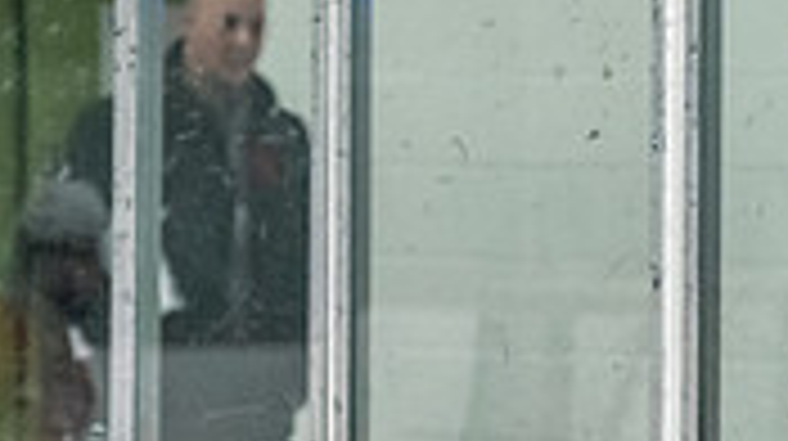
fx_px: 9142
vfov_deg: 2.8
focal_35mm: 438
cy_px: 817
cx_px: 647
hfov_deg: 4.9
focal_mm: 86
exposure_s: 1/800
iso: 3200
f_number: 2.8
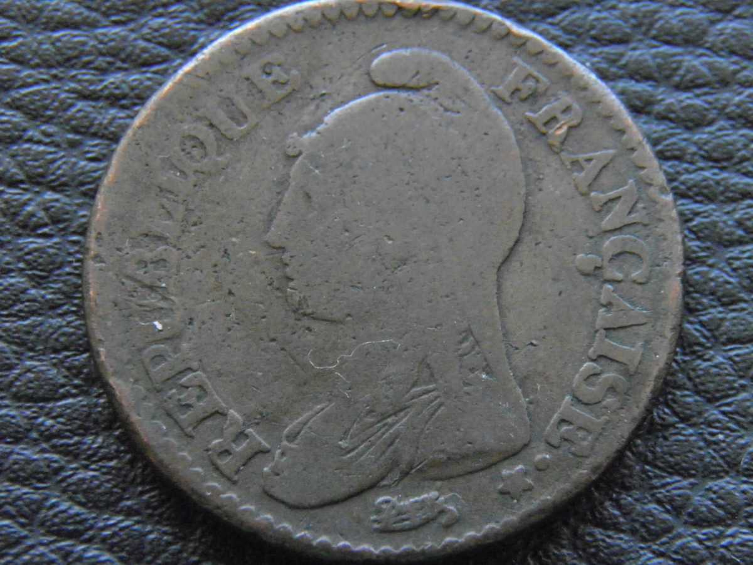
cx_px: 376
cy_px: 282
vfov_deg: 17.6
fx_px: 1827
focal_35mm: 84
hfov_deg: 23.3
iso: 800
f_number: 5.6
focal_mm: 15.2
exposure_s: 1/80
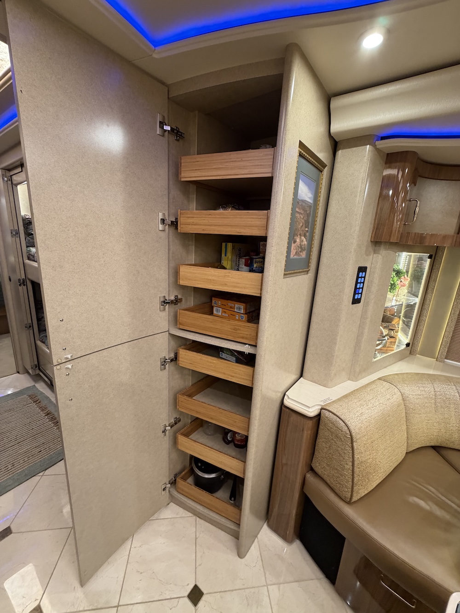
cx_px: 230
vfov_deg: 102.1
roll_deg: -3.0
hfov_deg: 85.7
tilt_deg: -16.3
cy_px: 306
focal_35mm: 14
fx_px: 248
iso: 250
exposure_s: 1/60
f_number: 2.2
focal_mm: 2.22
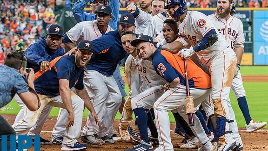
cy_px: 76
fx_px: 1144
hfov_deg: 13.4
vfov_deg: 7.5
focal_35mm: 161
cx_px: 147
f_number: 4
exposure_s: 1/1250
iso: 2500
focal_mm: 90
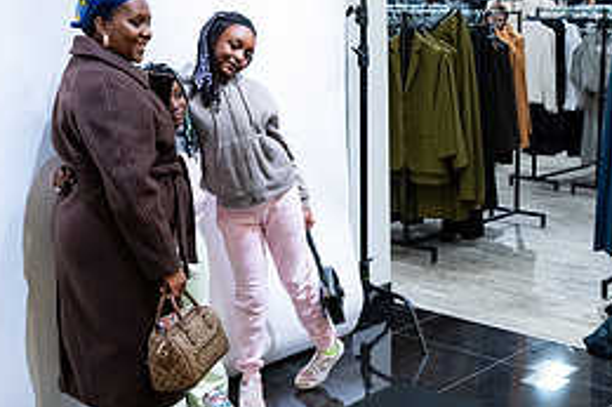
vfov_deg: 23.7
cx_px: 464
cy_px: 194
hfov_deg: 34.3
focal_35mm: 57
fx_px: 968
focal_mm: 24
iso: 1000
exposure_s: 1/125
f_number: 3.2
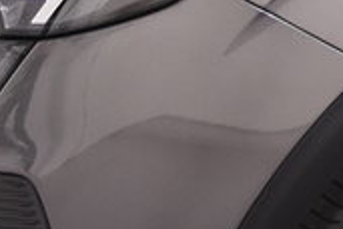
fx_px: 2134
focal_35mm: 224
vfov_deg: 6.0
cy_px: -174
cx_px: 467
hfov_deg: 9.0
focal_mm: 20
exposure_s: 1/50
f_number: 3.5
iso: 1600
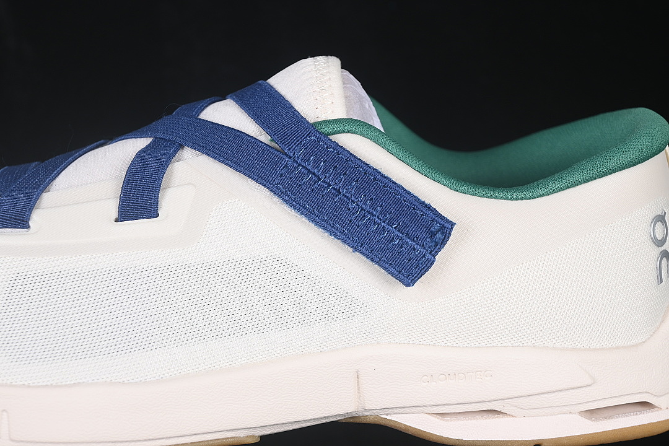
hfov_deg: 27.0
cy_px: 223
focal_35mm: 75
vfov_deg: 18.2
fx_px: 1394
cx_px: 334
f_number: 7.1
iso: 160
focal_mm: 50
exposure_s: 1/80
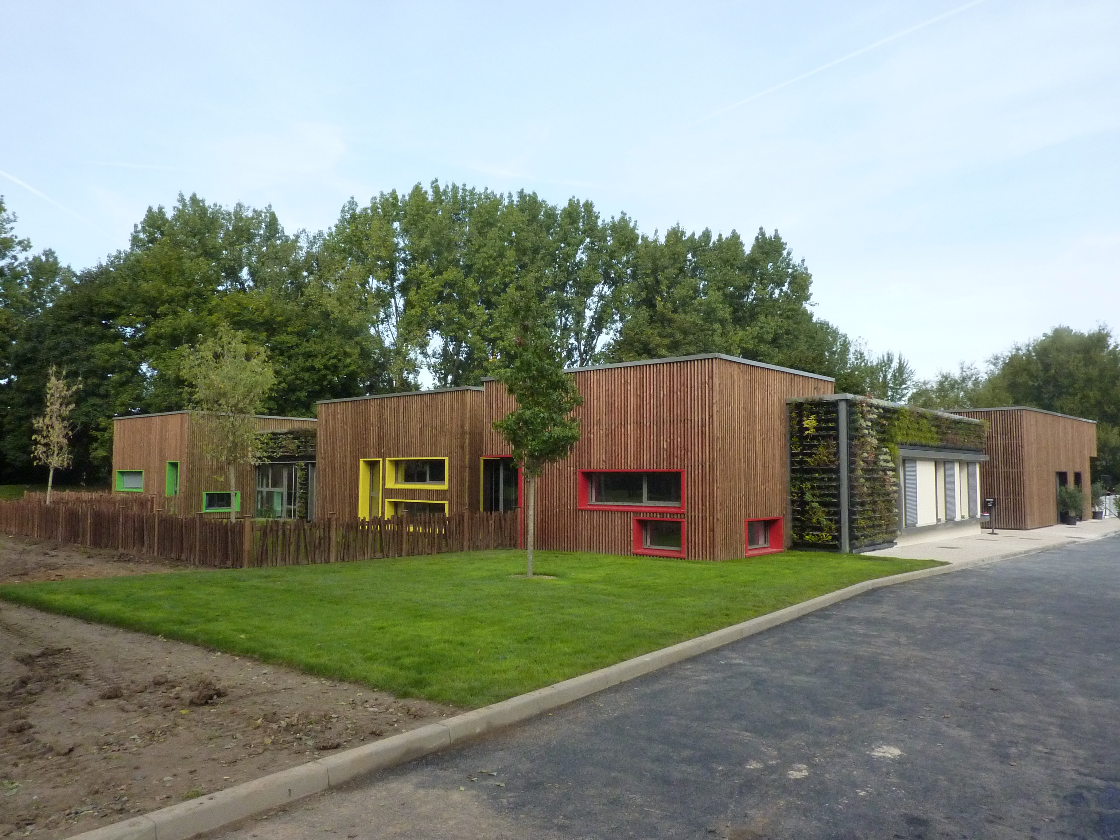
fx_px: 809
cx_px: 560
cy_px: 420
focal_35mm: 25
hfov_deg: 69.4
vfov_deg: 54.9
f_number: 5.6
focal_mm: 4.1
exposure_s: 1/500
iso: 400
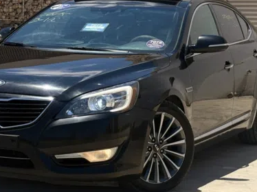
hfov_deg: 22.0
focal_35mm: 89
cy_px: 55
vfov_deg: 16.5
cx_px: 100
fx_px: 660
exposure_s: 1/4630
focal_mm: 5.96
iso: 40
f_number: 1.6
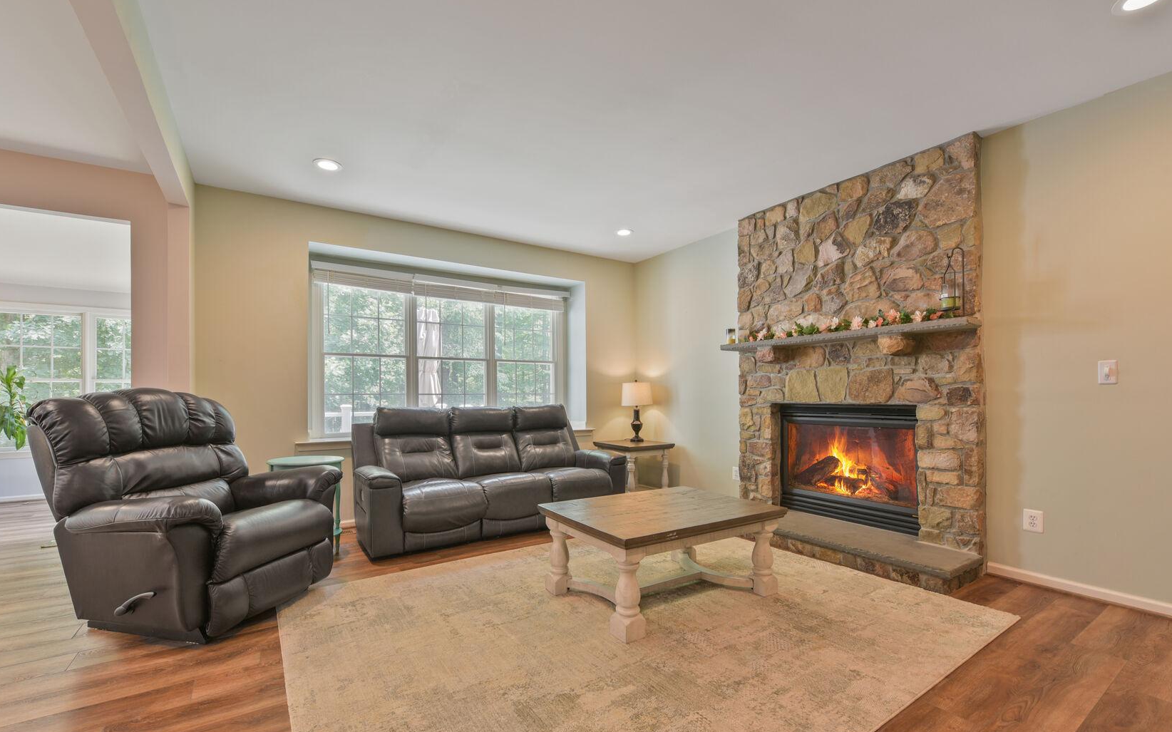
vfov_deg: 74.7
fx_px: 479
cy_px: 393
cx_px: 573
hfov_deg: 101.5
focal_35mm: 15
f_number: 8
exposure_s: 1/1.3
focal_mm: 14
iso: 200
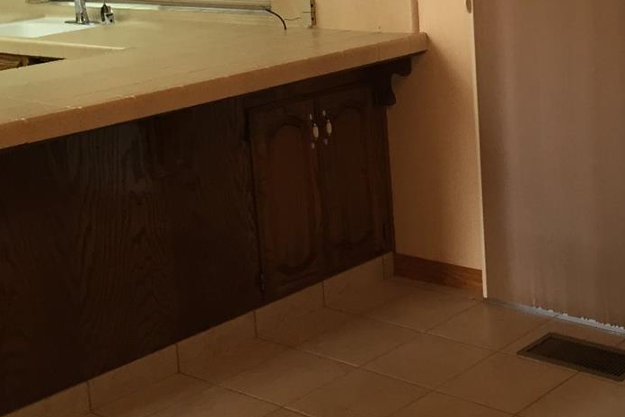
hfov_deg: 30.1
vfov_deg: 20.5
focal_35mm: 65
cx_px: 516
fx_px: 1128
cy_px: 44
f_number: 2.2
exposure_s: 1/30
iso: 40
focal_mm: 4.15
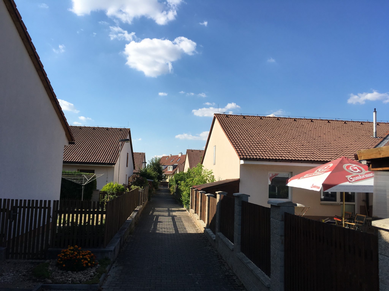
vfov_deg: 48.2
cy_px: 146
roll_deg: -2.2
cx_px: 194
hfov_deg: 61.7
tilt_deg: +2.6
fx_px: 326
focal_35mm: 29
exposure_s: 1/1538
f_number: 2.2
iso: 25
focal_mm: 4.15
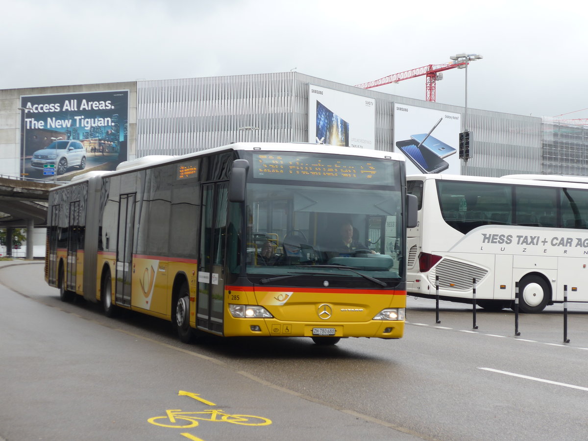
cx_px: 294
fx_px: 1257
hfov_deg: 26.3
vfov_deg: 19.9
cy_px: 220
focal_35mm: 74
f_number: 4.2
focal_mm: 15
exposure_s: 1/320
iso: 80
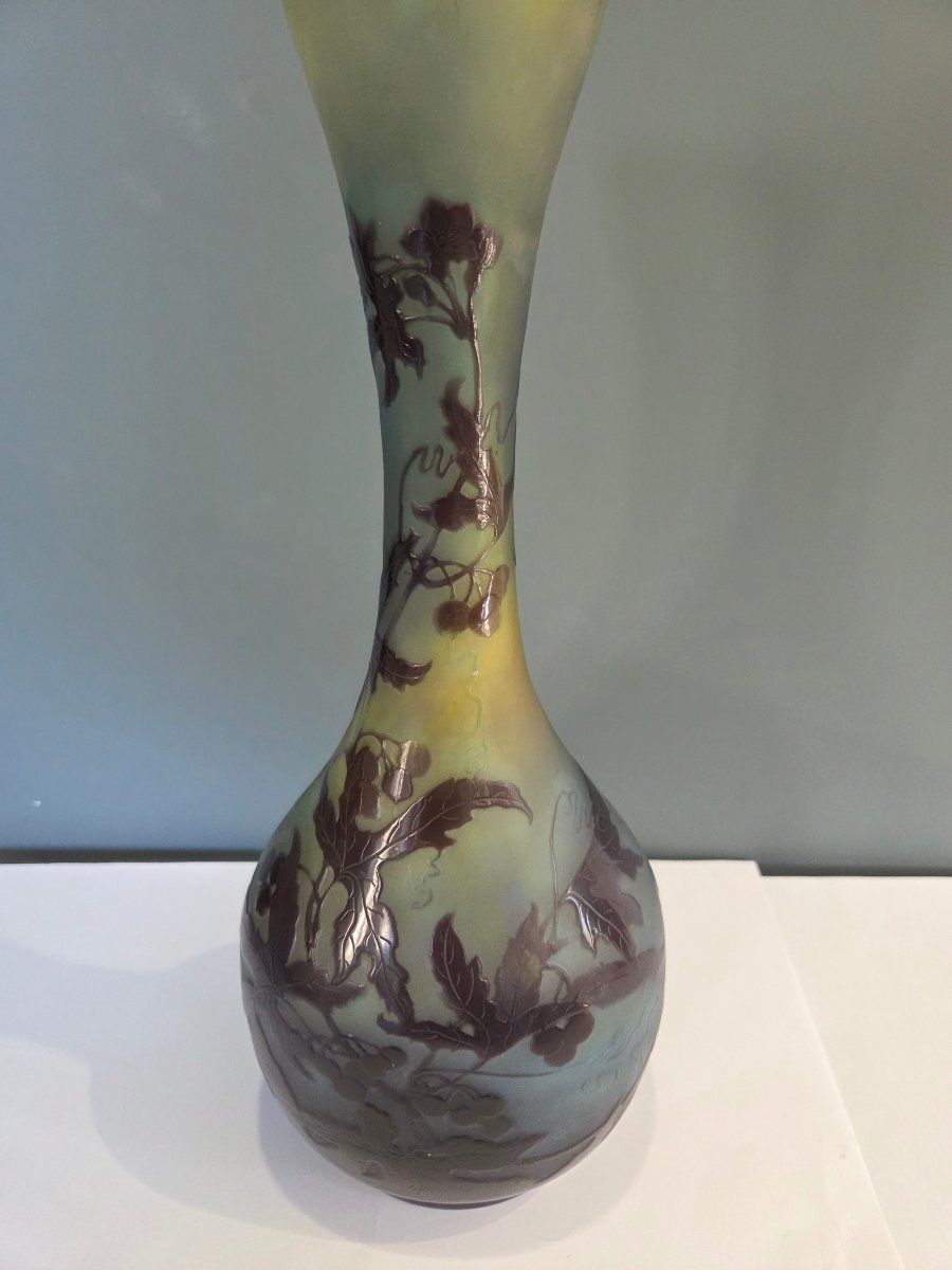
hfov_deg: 58.9
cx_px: 476
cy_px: 635
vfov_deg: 73.9
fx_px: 843
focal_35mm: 23
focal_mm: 5.4
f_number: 1.8
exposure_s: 1/120
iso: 500
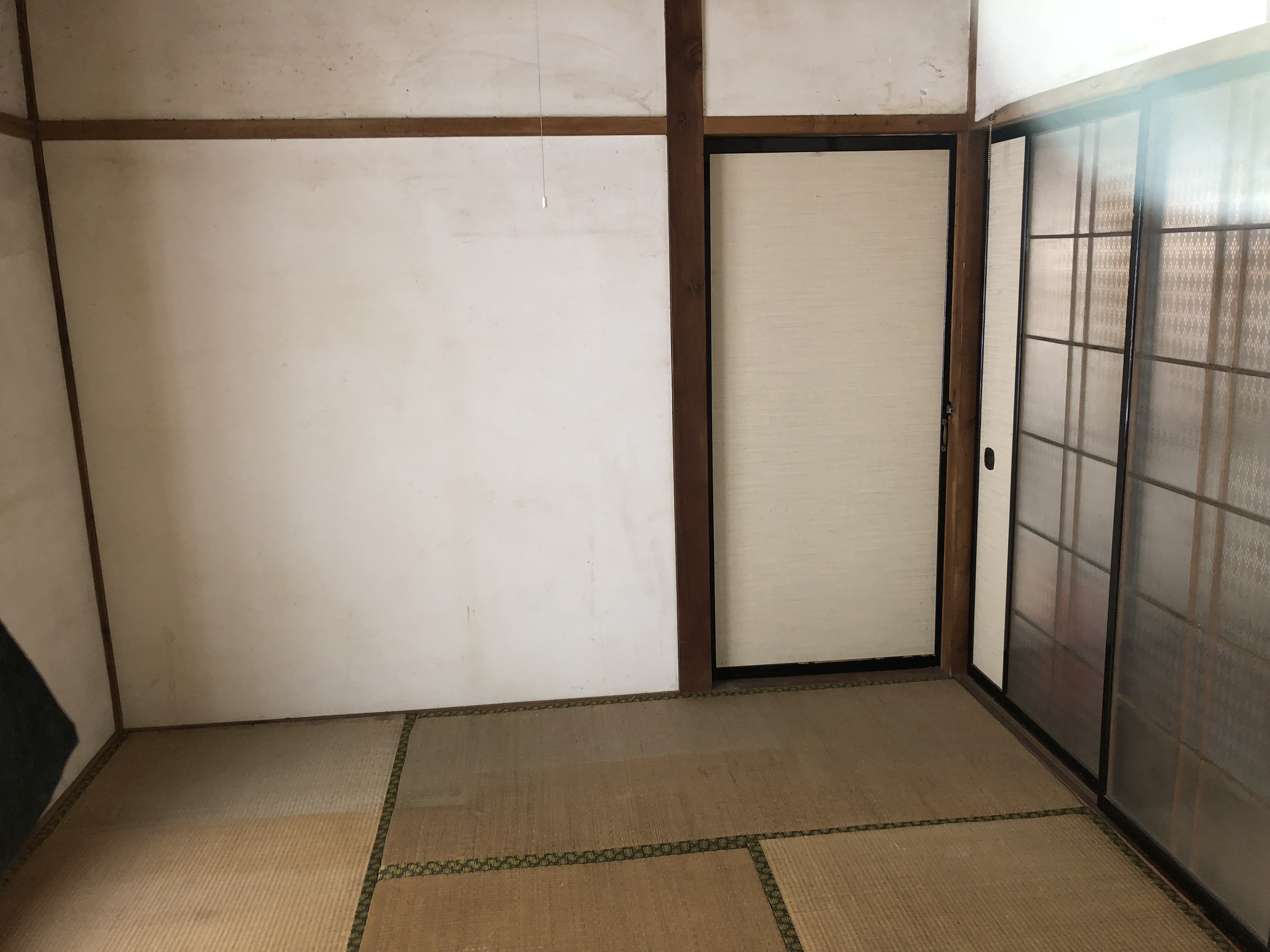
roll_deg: +0.6
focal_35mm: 28
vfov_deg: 49.7
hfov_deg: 63.4
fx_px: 1027
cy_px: 476
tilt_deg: -12.0
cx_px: 635
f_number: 1.8
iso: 80
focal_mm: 4
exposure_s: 1/15
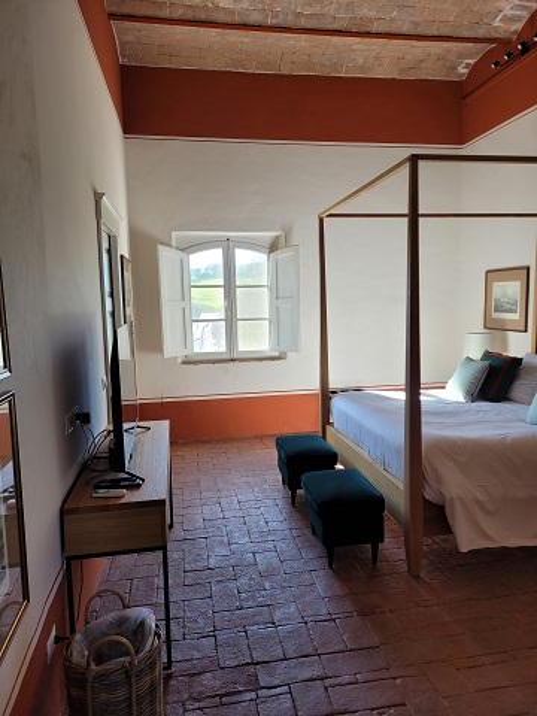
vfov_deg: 67.3
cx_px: 268
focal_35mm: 26
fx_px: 538
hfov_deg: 53.1
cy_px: 358
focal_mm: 5.4
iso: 64
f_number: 1.8
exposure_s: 1/100
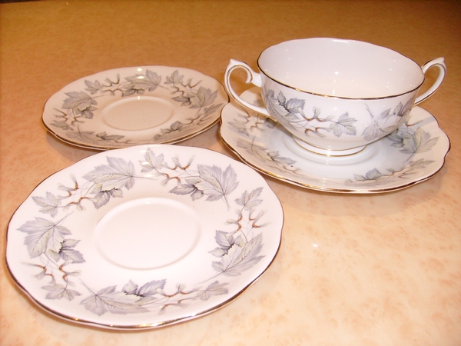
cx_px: 230
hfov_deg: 52.6
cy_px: 173
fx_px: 466
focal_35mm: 35
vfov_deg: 40.7
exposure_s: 1/45
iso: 100
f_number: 2.8
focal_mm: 5.8
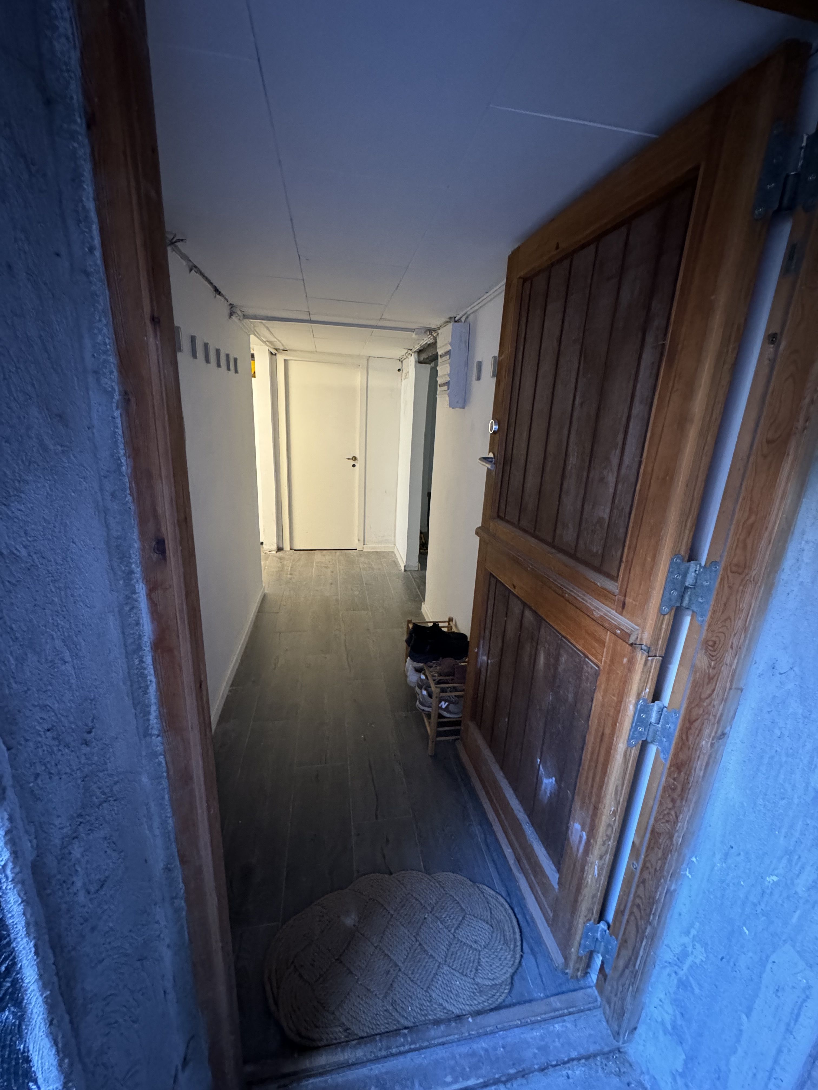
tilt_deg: -16.5
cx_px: 409
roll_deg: -3.0
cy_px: 545
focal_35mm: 14
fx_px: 441
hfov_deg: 85.7
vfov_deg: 102.1
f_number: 2.2
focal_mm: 2.22
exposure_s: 1/50
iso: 1000
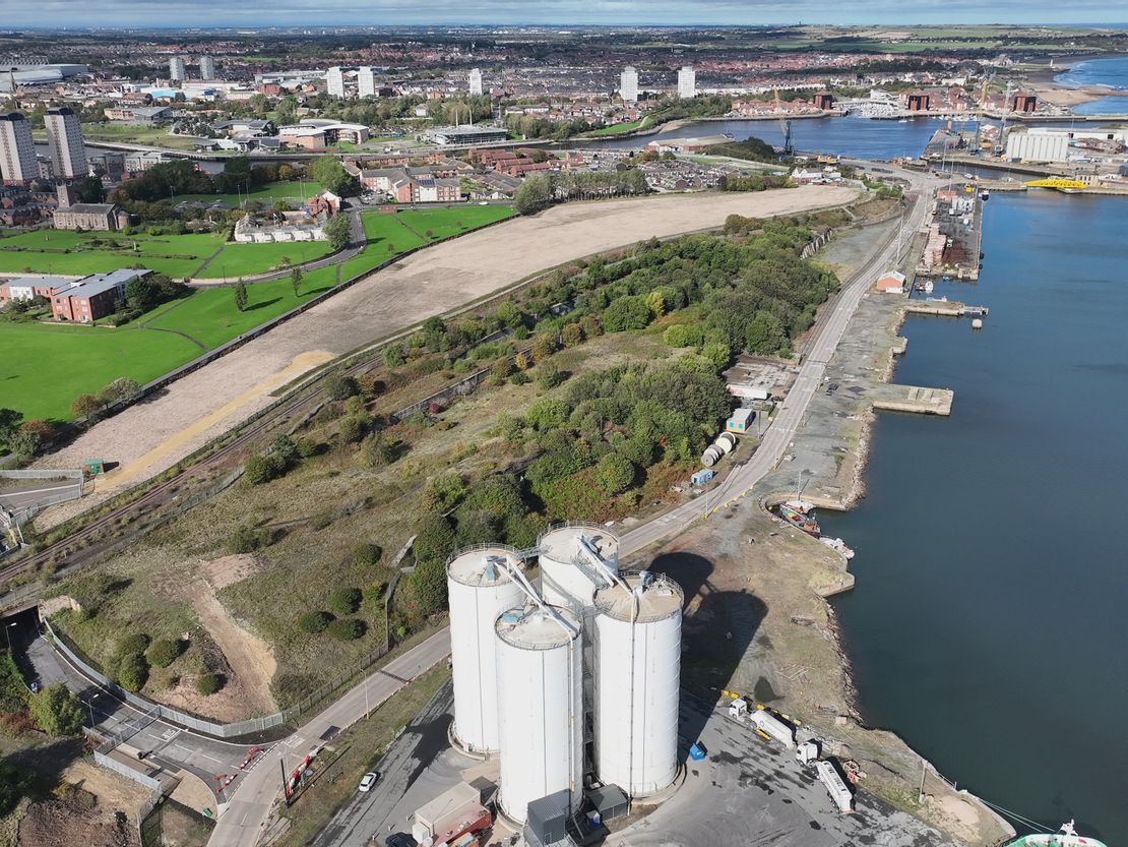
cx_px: 564
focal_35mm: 24
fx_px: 782
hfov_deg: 71.6
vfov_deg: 56.8
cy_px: 424
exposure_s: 1/4000
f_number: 2.8
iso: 100
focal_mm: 12.29
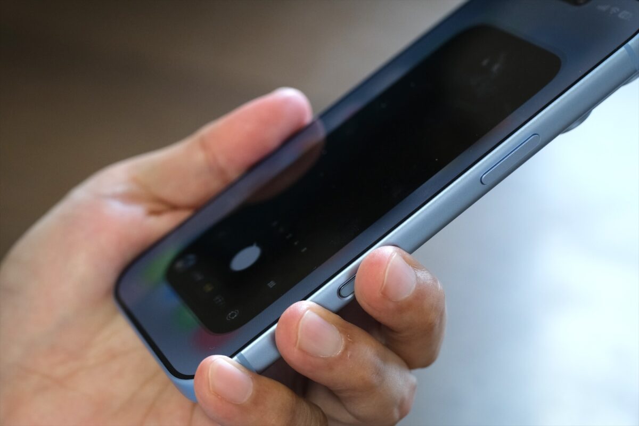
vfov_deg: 16.5
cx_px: 320
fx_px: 1473
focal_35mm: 83
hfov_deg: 24.5
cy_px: 213
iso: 2000
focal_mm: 55
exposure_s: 1/125
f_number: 5
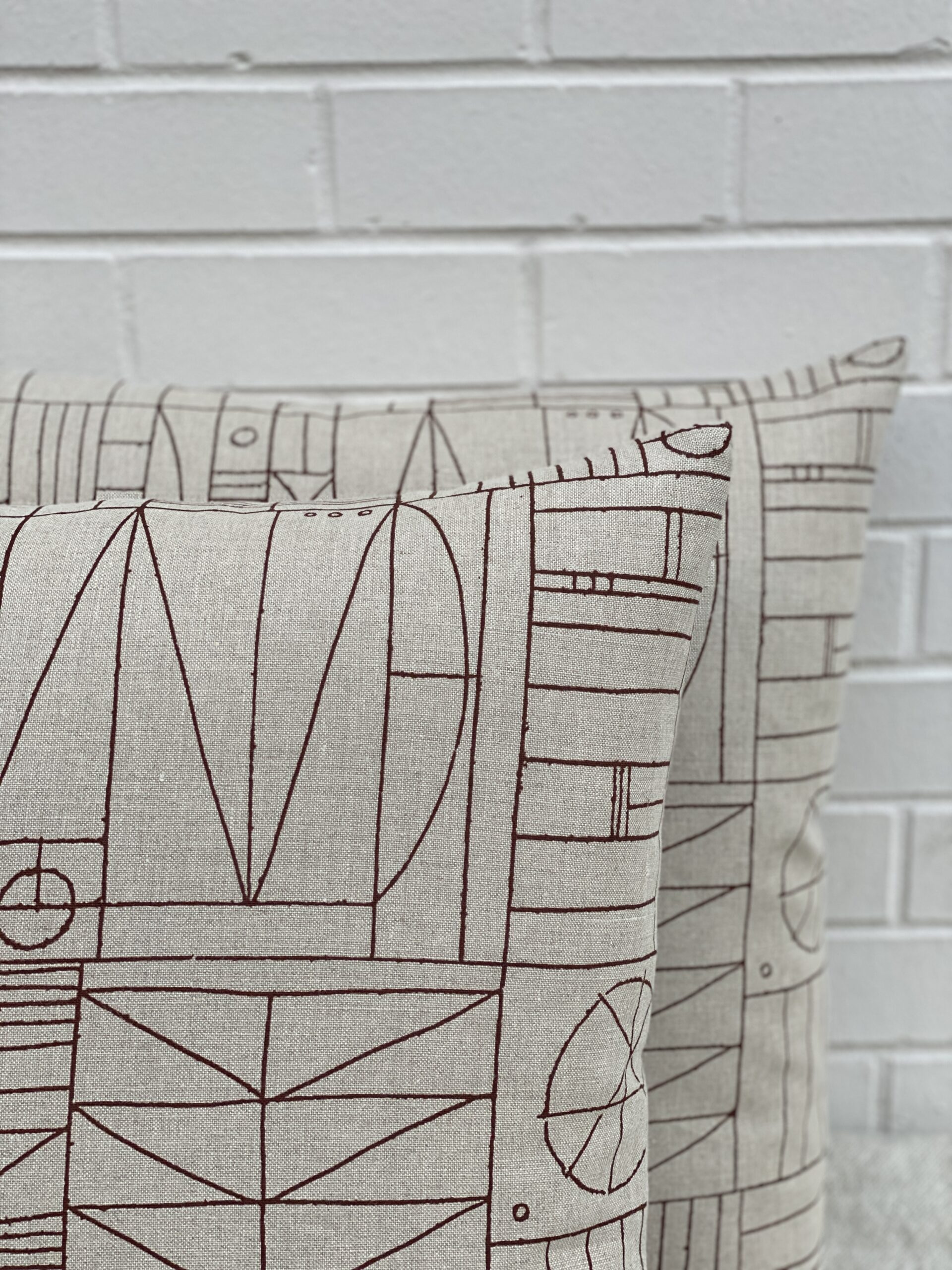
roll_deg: -0.2
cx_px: 476
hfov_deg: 28.0
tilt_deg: -16.7
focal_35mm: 52
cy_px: 635
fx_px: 1907
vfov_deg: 36.8
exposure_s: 1/122
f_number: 2
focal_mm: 6
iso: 80
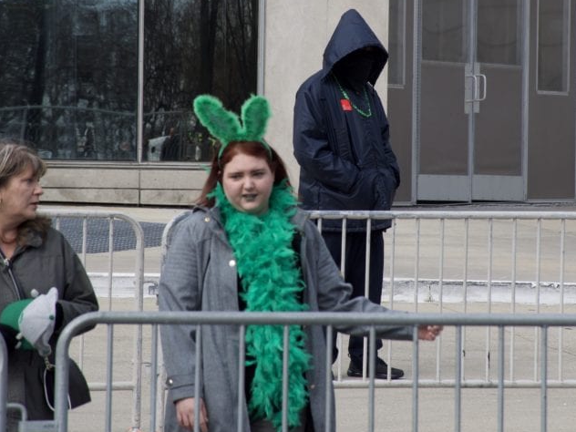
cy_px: 140
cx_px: 334
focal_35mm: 327
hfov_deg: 6.1
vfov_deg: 4.5
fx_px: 5441
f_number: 8
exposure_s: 1/500
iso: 200
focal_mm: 140
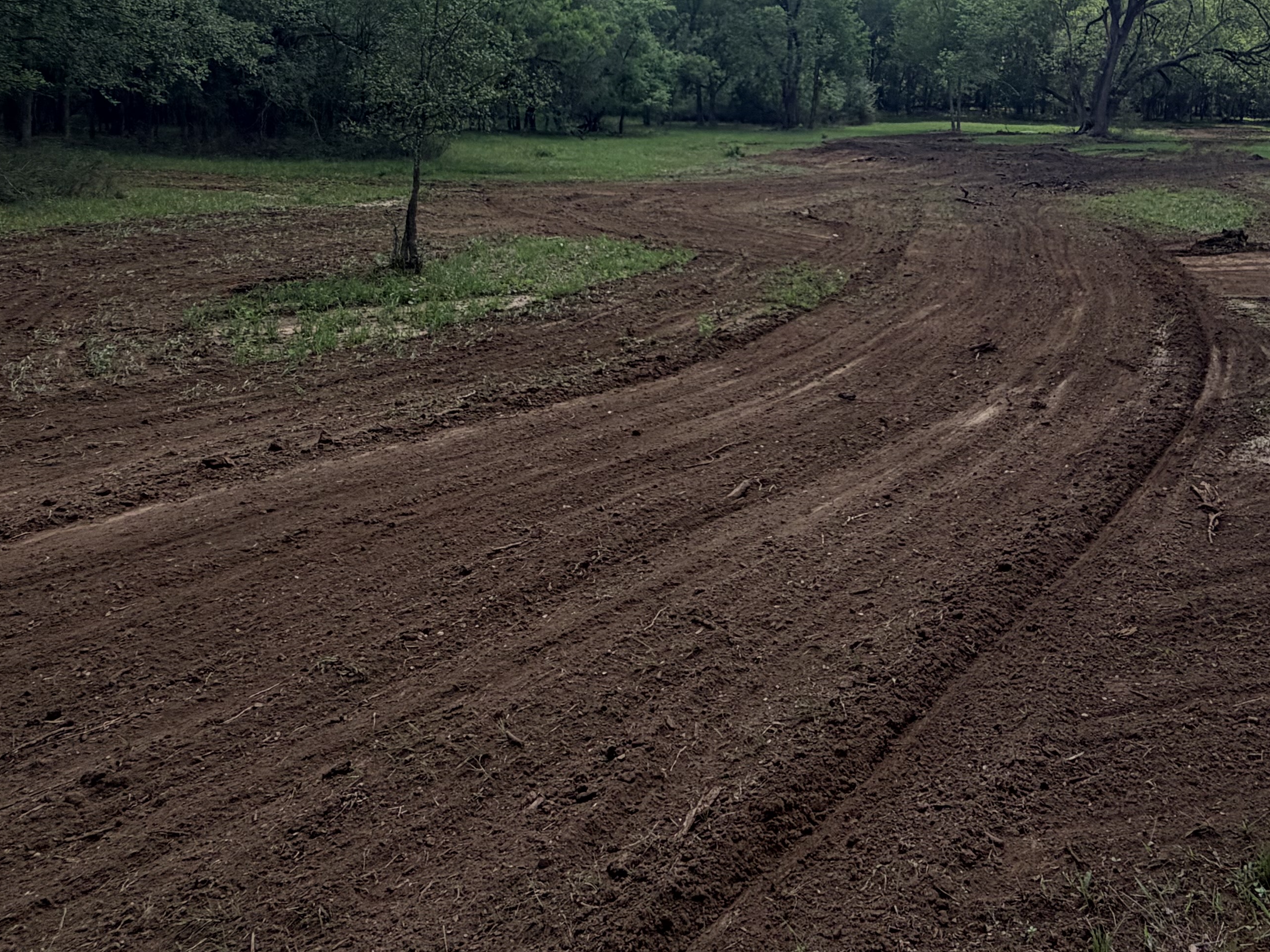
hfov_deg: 56.4
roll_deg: -1.6
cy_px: 106
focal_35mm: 31
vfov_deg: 42.0
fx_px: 1137
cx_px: 895
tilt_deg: -2.2
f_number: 2.2
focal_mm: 2.22
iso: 20
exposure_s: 1/1235
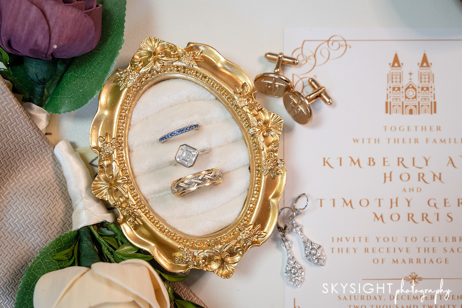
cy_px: 154
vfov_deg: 27.9
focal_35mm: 48
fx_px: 620
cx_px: 231
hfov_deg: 40.9
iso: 1600
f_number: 6.3
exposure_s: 1/60
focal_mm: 48
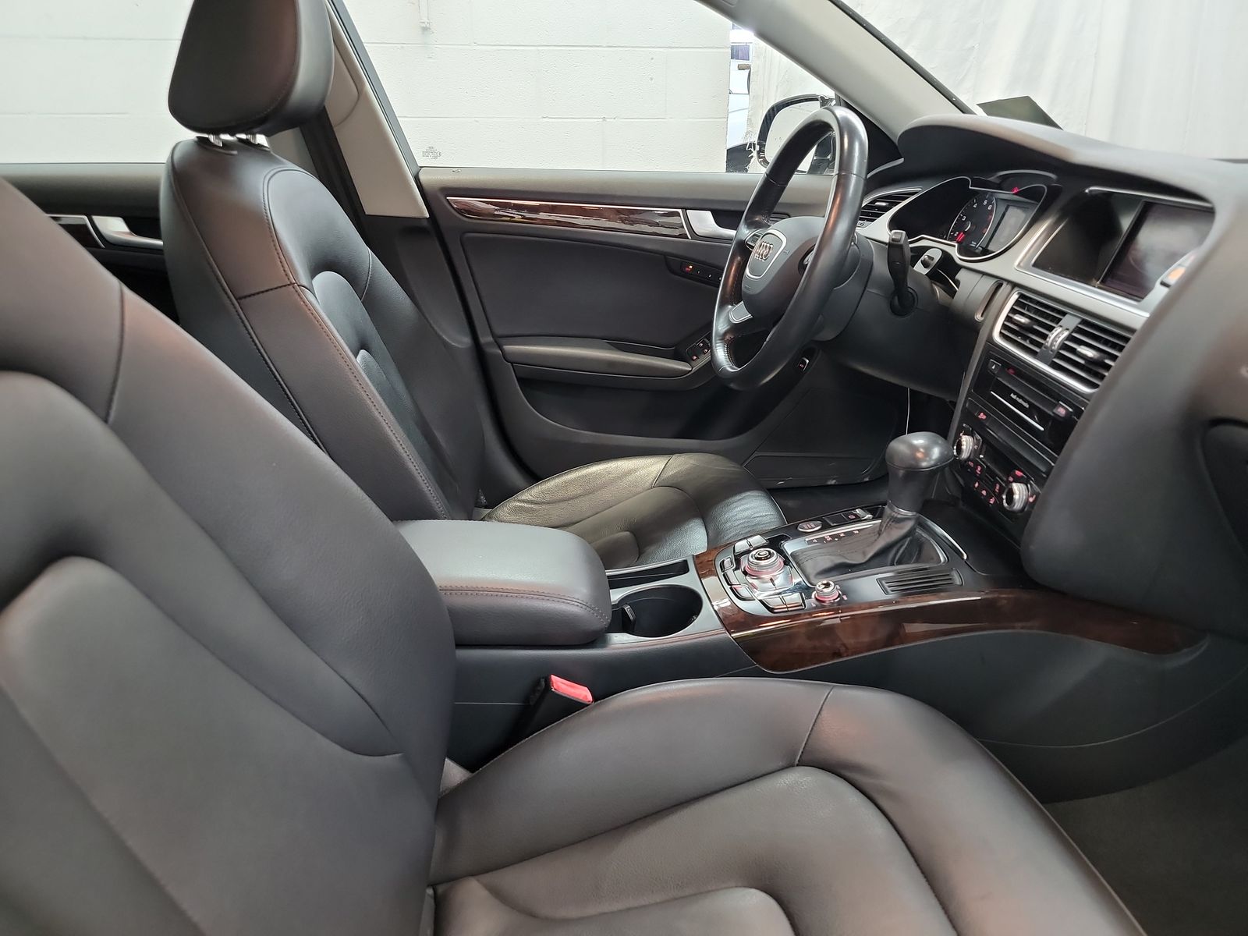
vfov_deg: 56.8
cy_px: 468
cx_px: 624
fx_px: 865
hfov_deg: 71.6
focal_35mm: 24
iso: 765
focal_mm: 6.7
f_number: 1.8
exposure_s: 1/39
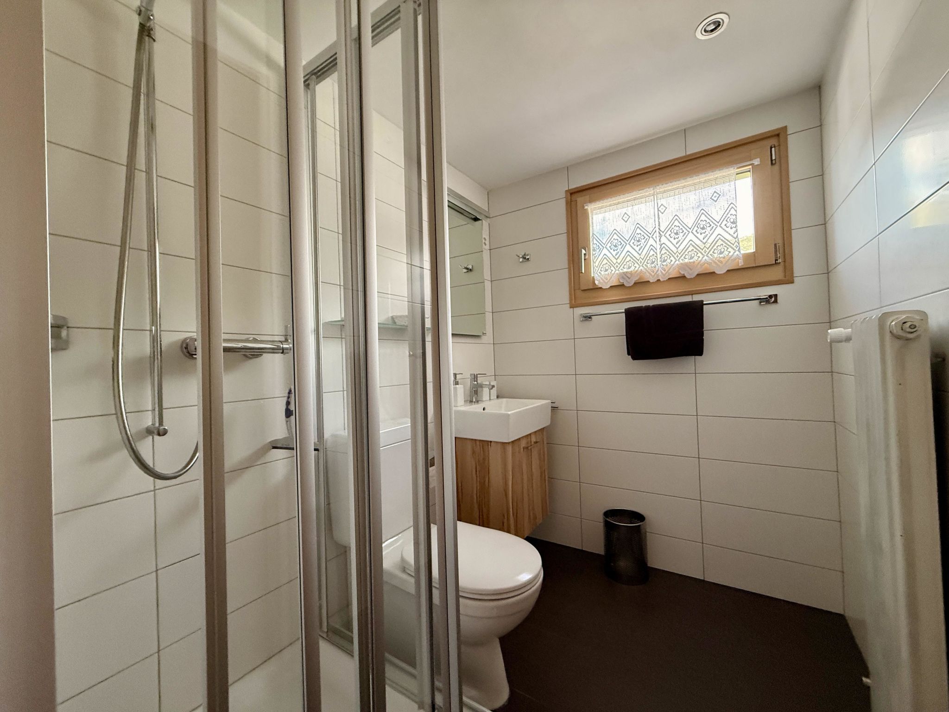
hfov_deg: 102.1
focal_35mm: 14
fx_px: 384
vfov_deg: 85.7
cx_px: 474
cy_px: 356
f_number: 2.2
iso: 320
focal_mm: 2.22
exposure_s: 1/83
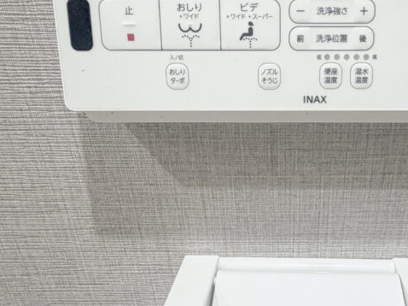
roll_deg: +0.4
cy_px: 191
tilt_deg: -23.8
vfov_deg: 46.4
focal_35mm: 30
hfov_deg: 57.8
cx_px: 290
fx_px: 353
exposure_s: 1/76
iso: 320
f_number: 2.2
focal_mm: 2.22
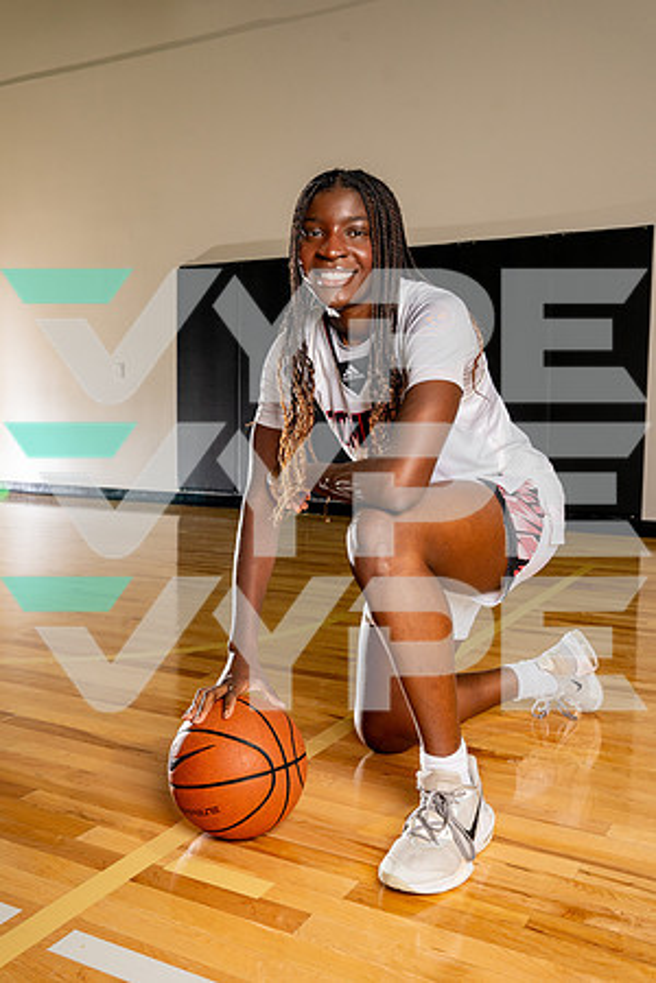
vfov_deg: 58.3
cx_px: 328
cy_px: 492
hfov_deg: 40.8
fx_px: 883
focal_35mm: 32
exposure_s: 1/200
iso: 640
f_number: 7.1
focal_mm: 32.3
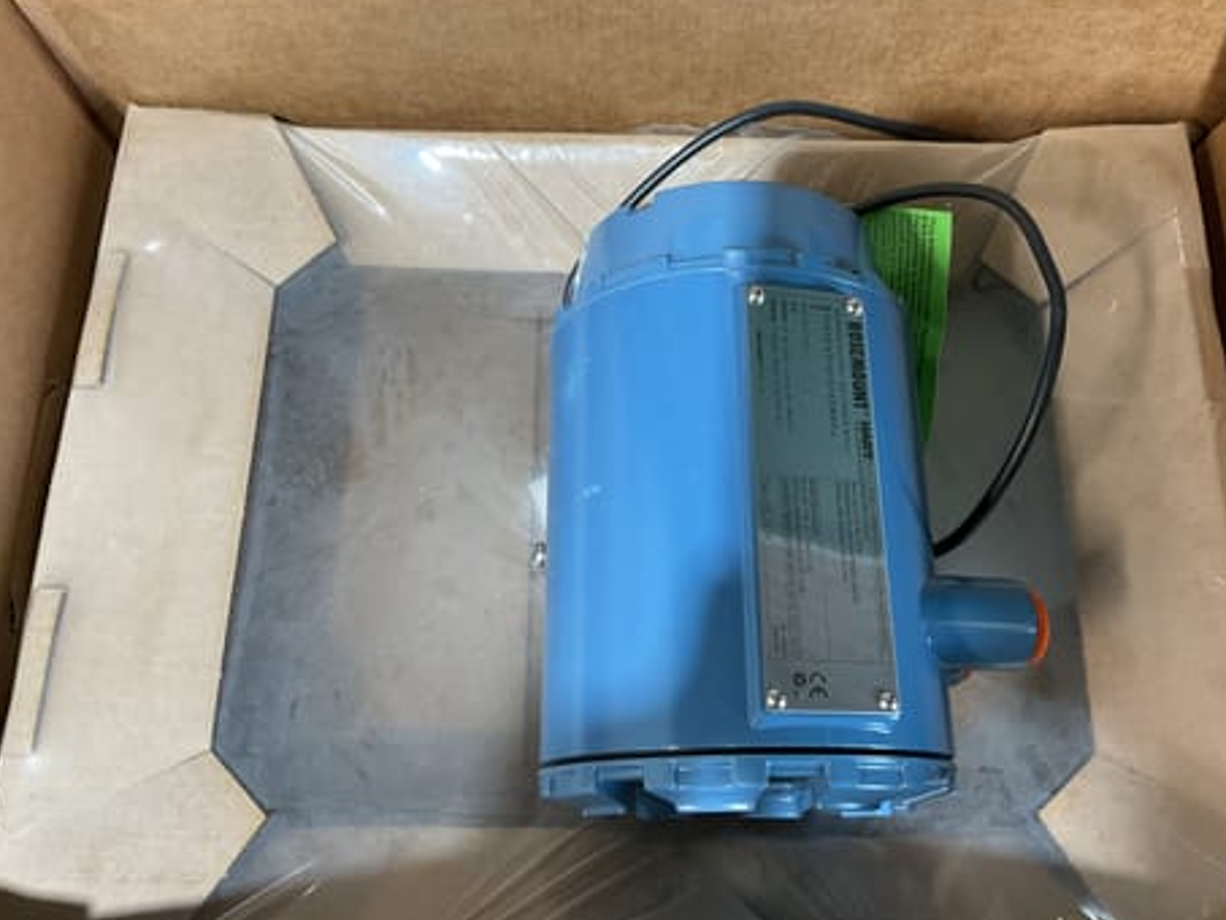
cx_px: 663
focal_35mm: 32
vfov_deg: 44.2
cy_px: 429
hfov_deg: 56.7
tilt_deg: -71.7
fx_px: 1134
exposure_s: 1/50
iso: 100
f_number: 1.8
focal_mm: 3
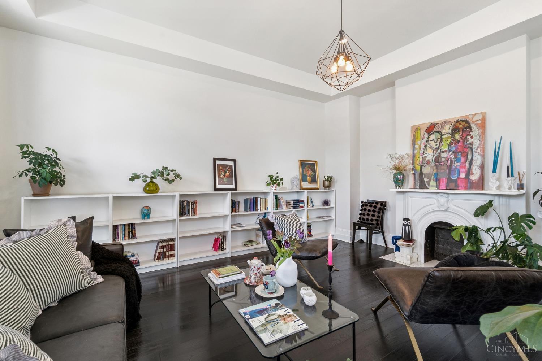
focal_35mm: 15
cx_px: 271
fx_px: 226
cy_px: 180
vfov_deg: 77.3
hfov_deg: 100.4
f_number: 9
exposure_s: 1/3
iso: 400
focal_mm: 10
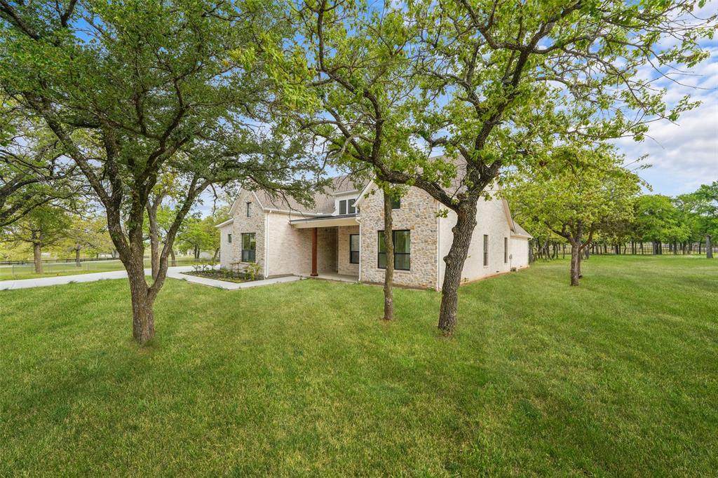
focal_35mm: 14
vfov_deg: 81.2
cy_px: 239
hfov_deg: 104.3
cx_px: 359
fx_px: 279
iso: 640
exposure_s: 1/500
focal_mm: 14
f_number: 9
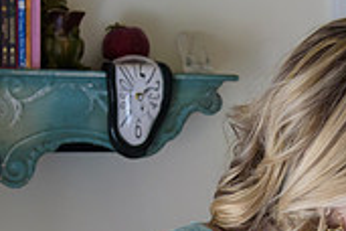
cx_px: 291
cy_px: 264
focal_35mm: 115
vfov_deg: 11.7
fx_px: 1105
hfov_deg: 17.6
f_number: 3.2
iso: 1600
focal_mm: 34
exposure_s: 1/160
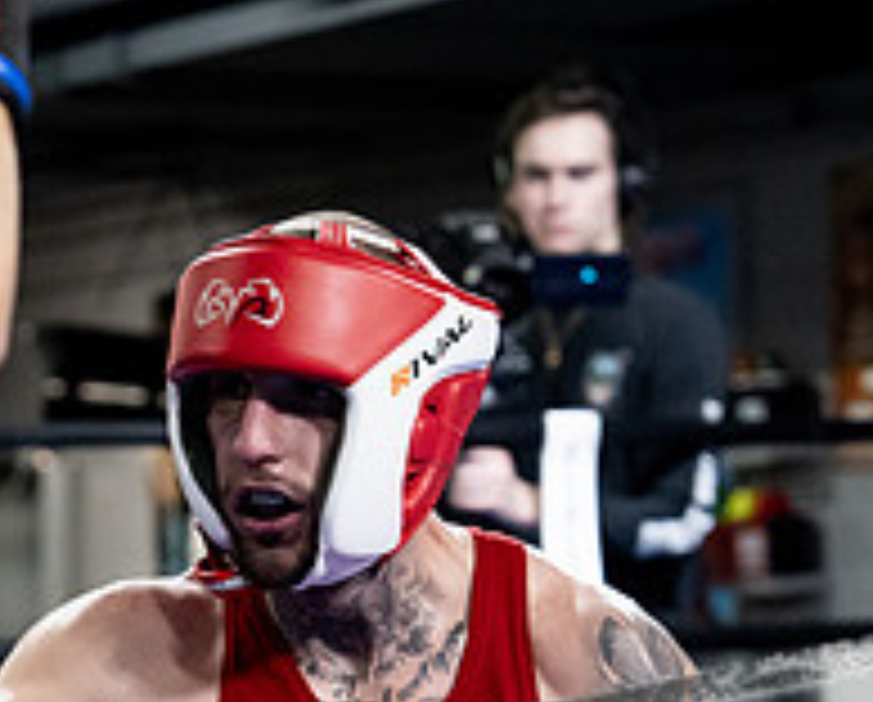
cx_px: 243
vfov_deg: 7.8
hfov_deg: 9.8
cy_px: 839
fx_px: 5074
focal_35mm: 196
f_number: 2.8
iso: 8000
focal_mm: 70
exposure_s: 1/1000
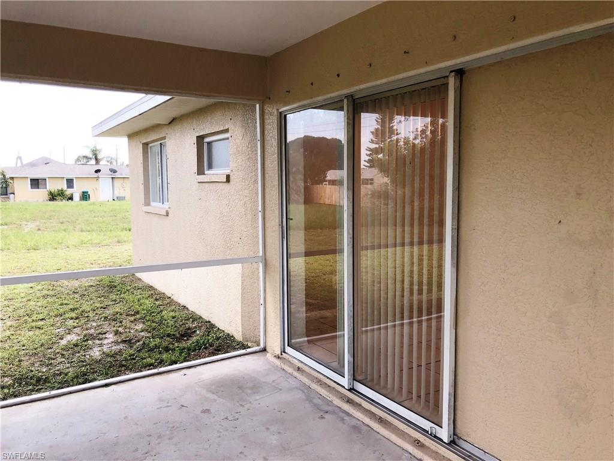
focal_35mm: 28
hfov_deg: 63.4
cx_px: 307
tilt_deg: -5.0
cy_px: 230
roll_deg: +0.5
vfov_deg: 49.7
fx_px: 497
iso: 20
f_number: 1.8
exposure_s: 1/197
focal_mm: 4
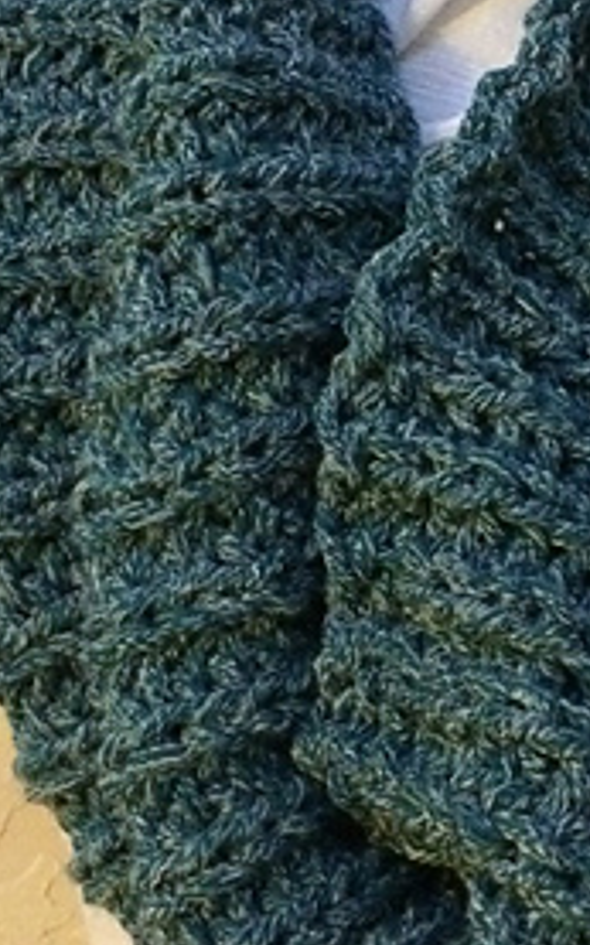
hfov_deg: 18.0
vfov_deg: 28.9
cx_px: 552
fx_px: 1828
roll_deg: +2.5
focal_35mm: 71
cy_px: 372
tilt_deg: -13.0
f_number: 2.2
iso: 640
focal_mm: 4.15
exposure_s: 1/15
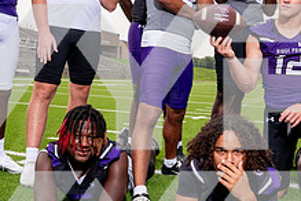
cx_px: 197
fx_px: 443
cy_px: 78
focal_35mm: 53
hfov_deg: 37.2
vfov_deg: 25.5
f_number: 11
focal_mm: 20
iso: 100
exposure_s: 1/250
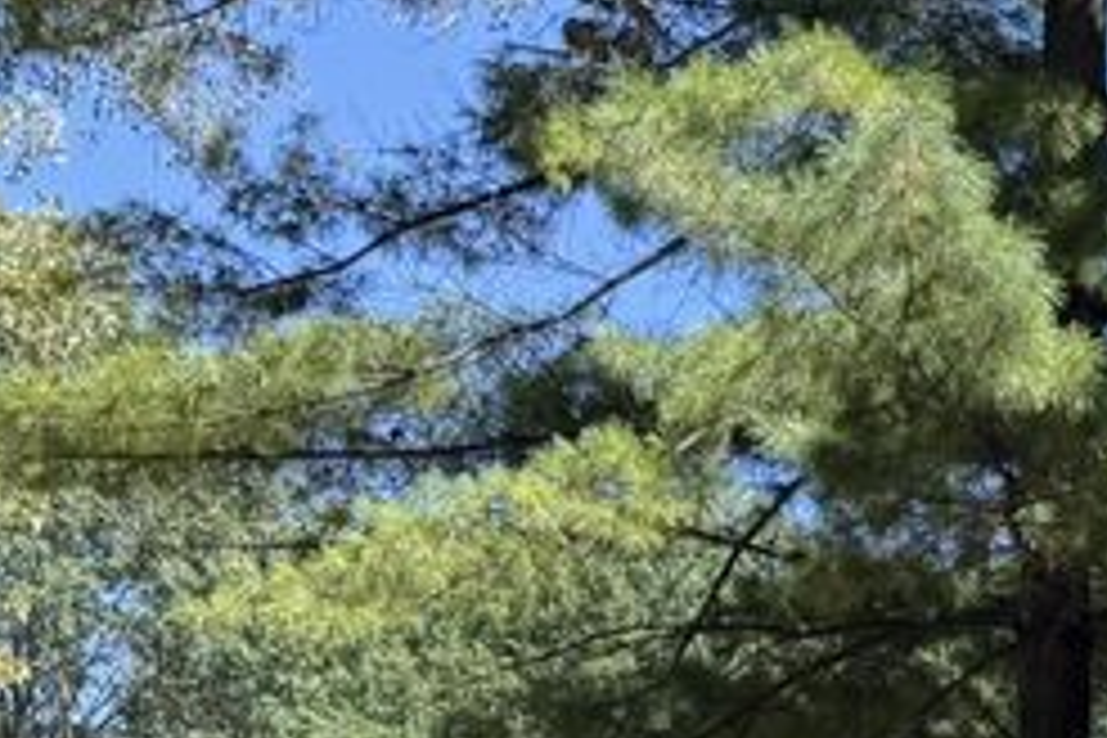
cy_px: 1508
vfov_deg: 11.7
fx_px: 3198
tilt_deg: -1.2
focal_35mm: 104
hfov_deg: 19.2
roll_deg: +0.3
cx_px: 1066
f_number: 1.78
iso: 80
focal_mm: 6.76
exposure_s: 1/1005
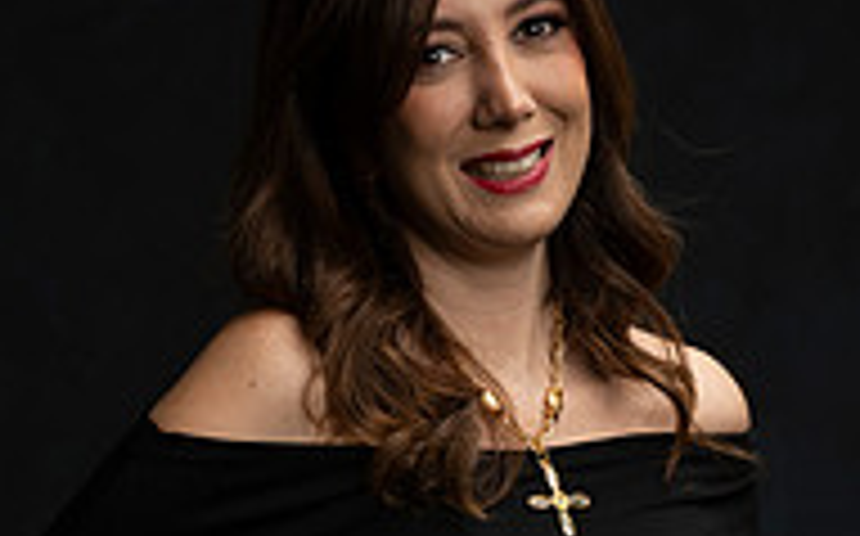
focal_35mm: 204
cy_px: 680
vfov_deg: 6.4
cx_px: 473
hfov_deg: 10.3
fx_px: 4777
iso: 160
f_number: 10
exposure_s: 1/200
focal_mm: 85
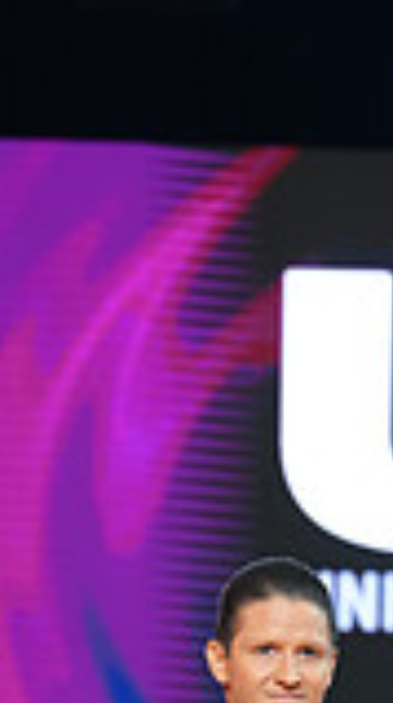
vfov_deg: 6.6
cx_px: 541
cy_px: 951
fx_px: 5988
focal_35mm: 322
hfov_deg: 3.7
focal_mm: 84
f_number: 2.8
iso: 800
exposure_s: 1/400
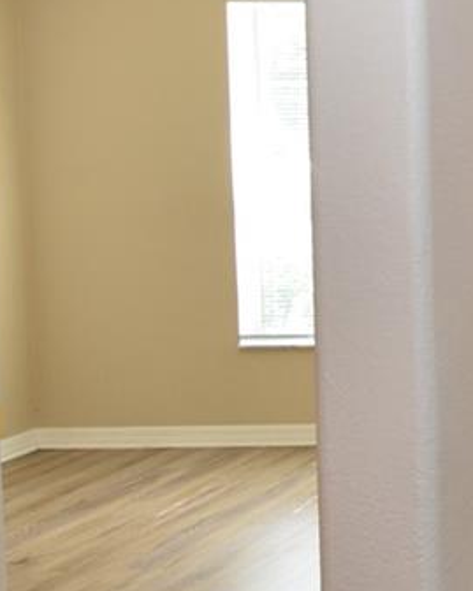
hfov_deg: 17.0
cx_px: 941
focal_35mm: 67
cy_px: 167
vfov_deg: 28.0
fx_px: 1172
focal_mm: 10
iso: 320
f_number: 4
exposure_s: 1/60
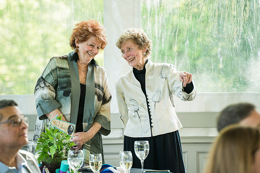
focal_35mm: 160
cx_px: 138
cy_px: 81
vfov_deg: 8.6
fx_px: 1153
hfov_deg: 12.9
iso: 800
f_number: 4.5
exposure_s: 1/160
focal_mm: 150
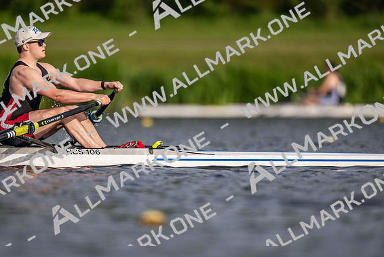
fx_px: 6563
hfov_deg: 3.4
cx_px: 190
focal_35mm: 615
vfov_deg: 2.2
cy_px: 130
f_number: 4
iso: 200
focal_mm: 600
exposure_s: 1/2500
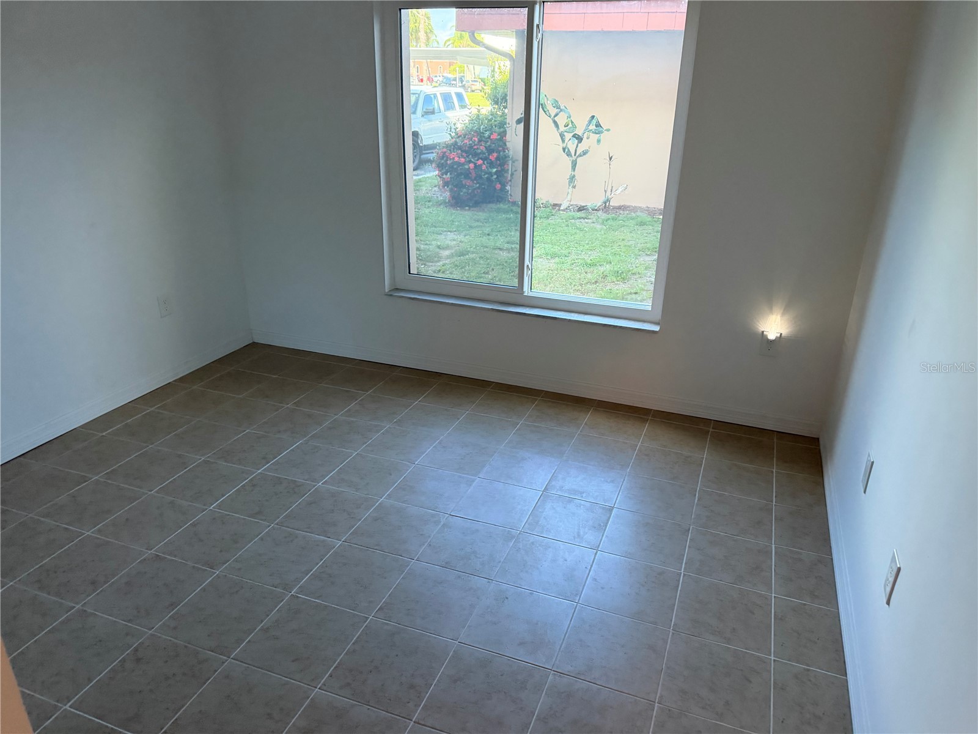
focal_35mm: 24
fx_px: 678
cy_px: 367
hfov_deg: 71.6
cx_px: 489
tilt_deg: -23.7
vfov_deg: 56.8
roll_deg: -0.5
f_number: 1.78
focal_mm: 6.76
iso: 500
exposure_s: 1/60
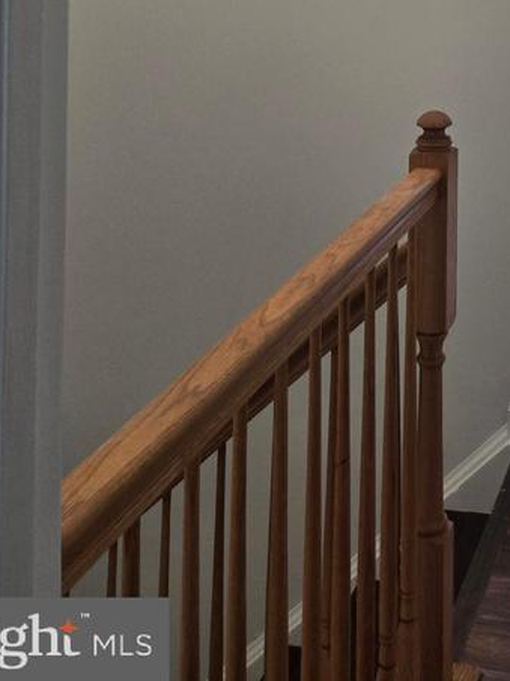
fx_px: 1080
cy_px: -130
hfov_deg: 25.2
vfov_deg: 30.0
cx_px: 515
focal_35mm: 55
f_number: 1.8
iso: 80
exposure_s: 1/120
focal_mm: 5.4
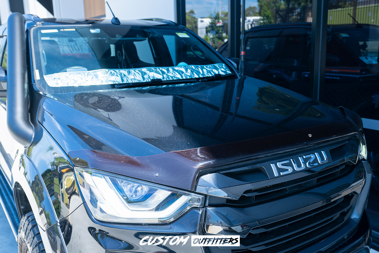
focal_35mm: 31
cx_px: 190
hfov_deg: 60.3
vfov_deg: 42.3
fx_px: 326
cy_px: 126
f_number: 4
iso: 100
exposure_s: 1/60
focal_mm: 31
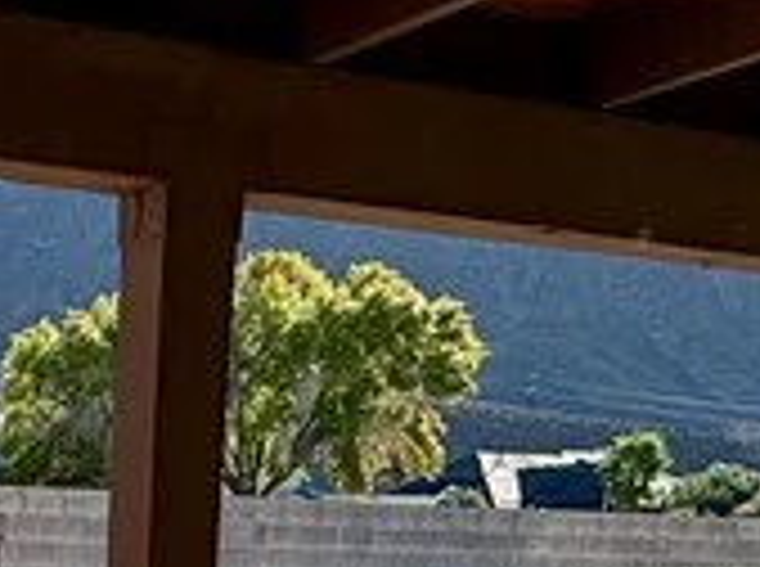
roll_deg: +0.7
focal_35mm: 85
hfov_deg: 19.0
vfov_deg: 15.4
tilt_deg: -9.8
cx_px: -513
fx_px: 1862
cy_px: 958
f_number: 2.2
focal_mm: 2.22
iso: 50
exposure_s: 1/1312
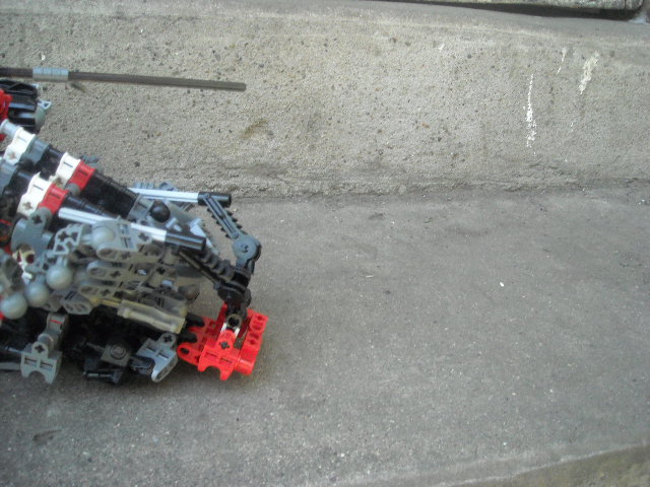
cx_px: 325
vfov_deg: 40.7
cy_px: 244
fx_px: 657
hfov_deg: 52.6
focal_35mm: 35
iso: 455
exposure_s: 1/250
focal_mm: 5.7
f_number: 2.8
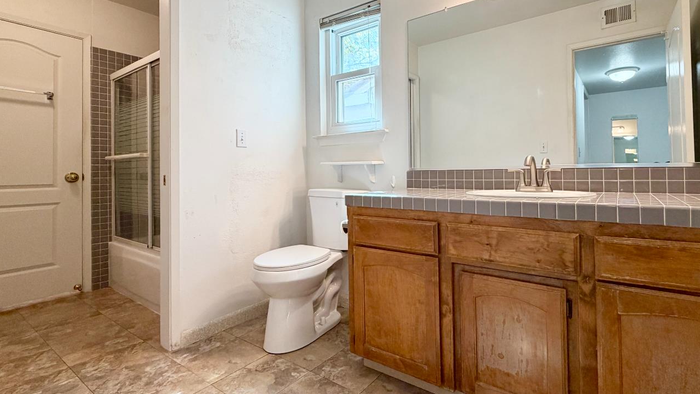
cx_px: 403
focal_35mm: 18
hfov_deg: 92.0
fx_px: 334
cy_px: 167
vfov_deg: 60.7
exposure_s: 1/120
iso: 160
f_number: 2.2
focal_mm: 2.22
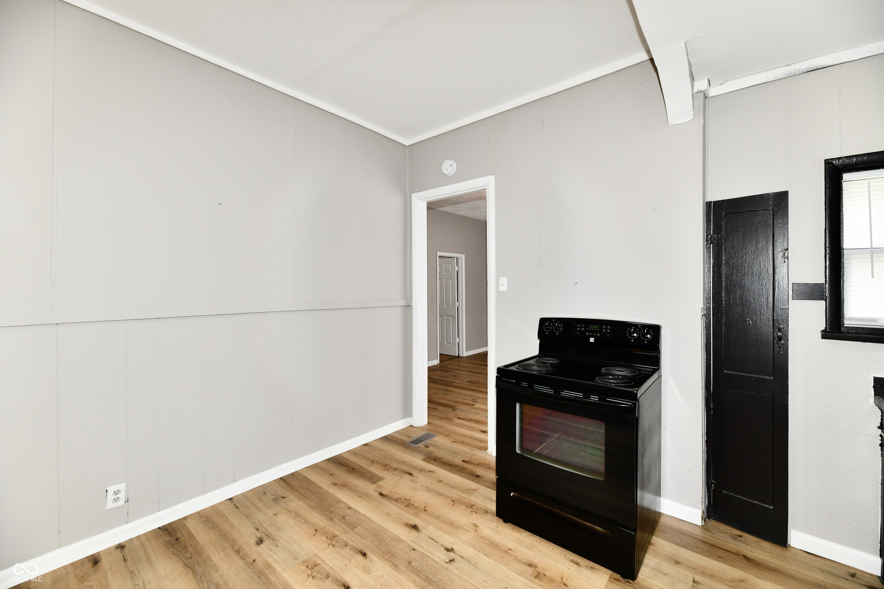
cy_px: 294
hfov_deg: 104.3
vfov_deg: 81.2
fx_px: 344
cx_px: 442
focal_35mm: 14
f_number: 6.3
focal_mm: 14
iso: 640
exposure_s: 1/60
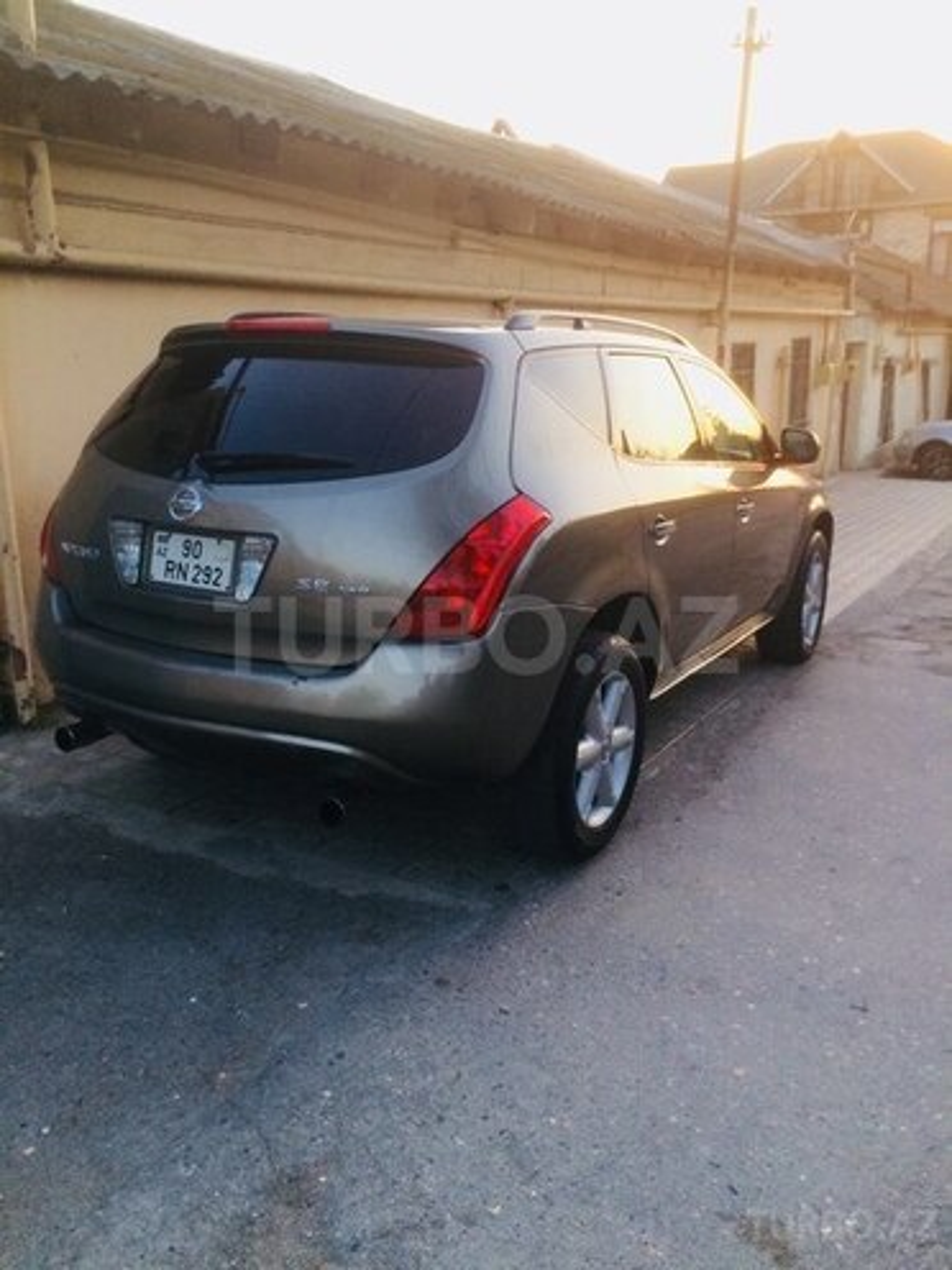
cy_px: 635
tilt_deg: -15.0
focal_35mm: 29
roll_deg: +1.5
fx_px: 1063
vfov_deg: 61.7
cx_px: 476
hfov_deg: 48.2
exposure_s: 1/33
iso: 40
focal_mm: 4.15
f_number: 2.2
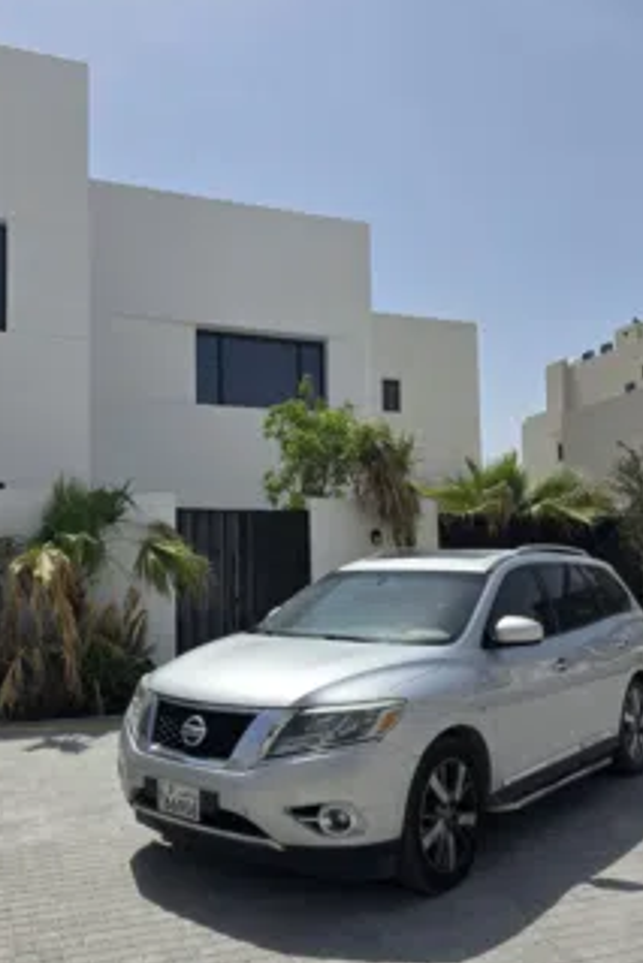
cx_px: 299
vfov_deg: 61.8
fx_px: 803
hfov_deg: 43.6
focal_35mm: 30
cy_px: 513
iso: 64
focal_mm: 6.3
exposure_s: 1/7944
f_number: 1.7
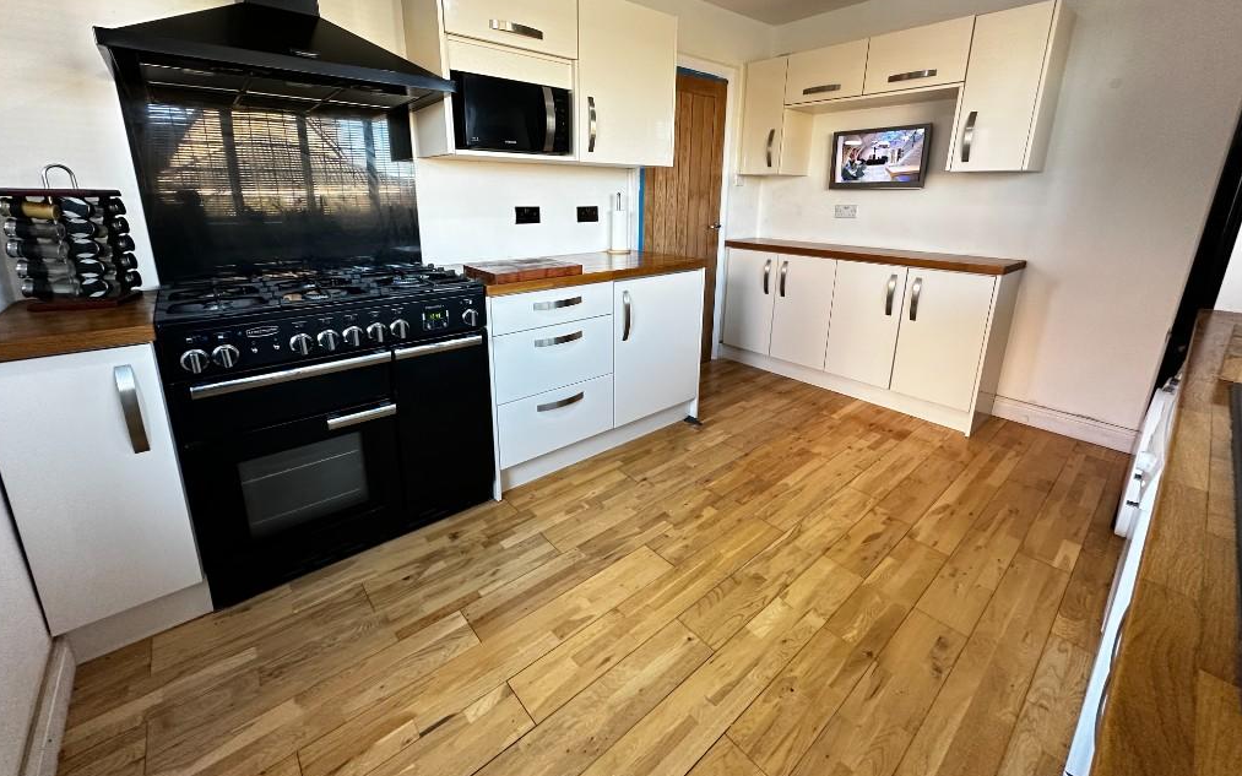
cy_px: 324
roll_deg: -0.7
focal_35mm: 15
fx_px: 508
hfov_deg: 101.5
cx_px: 615
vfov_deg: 74.2
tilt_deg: -14.9
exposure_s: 1/50
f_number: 2.2
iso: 200
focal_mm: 2.22
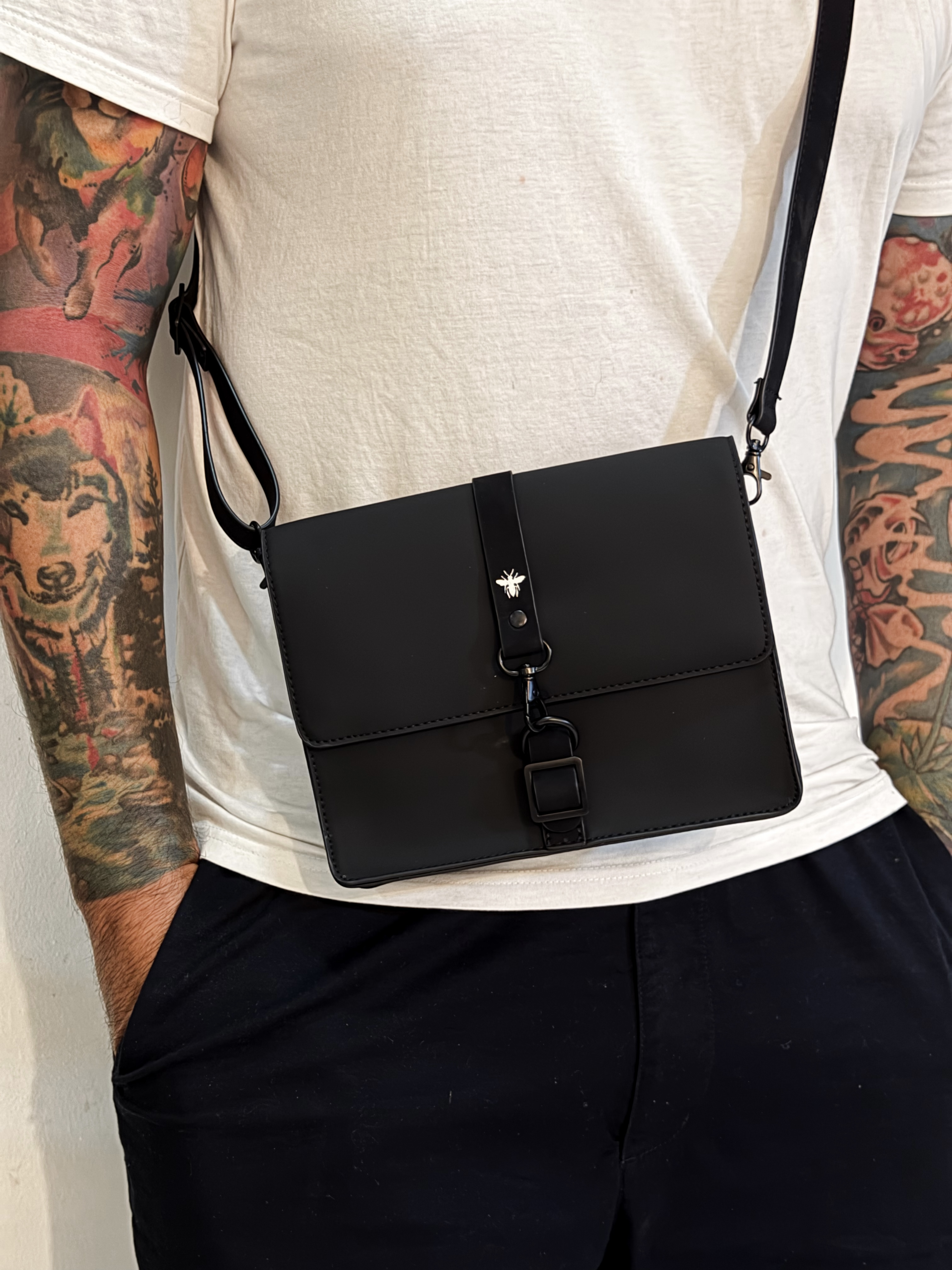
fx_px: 1760
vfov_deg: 39.7
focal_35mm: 48
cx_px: 476
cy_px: 635
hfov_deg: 30.3
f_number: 1.8
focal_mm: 6.76
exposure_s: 1/40
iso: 500
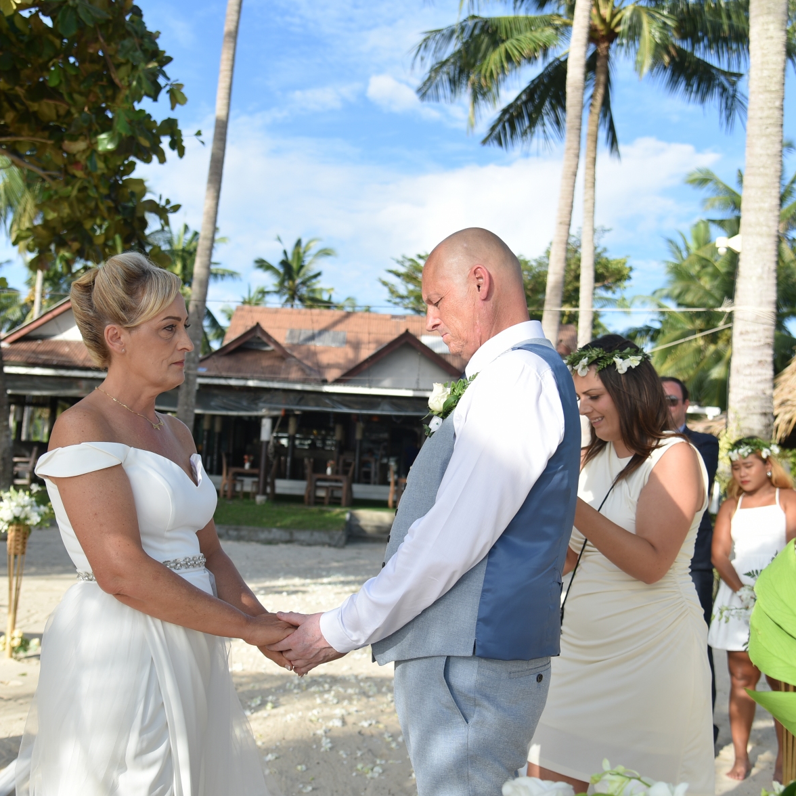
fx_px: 1015
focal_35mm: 39
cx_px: 374
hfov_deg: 42.8
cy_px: 399
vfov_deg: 42.8
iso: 100
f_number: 4
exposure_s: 1/400
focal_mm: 30
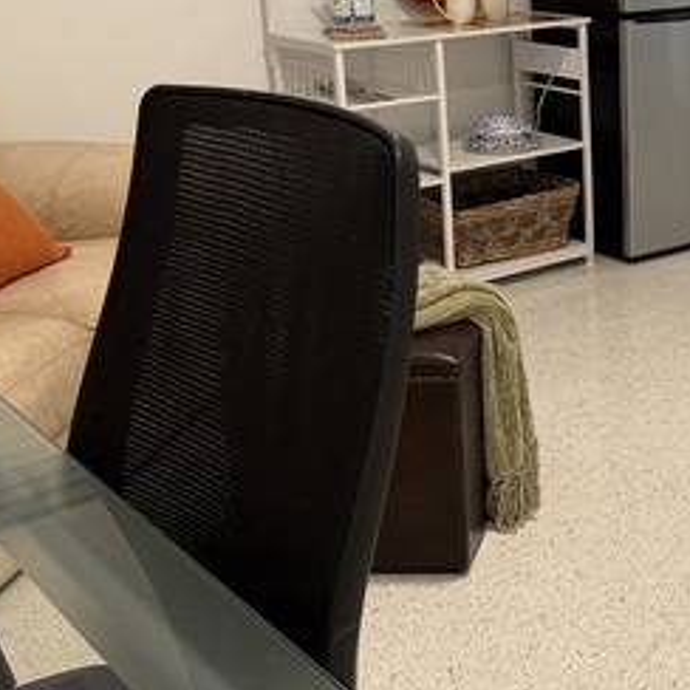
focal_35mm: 58
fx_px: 1308
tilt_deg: -11.2
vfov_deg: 28.9
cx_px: 679
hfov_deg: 27.9
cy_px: 146
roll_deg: +0.5
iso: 250
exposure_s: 1/60
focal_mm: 6.76
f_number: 1.78
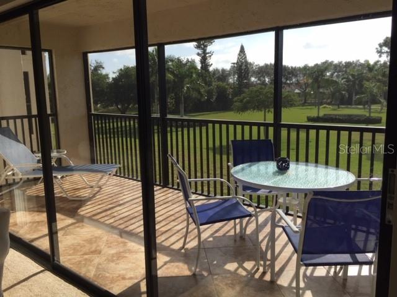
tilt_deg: -7.3
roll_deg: -0.8
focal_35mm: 29
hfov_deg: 61.7
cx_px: 198
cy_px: 148
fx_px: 333
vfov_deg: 48.2
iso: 32
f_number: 2.2
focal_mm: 4.15
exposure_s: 1/1319
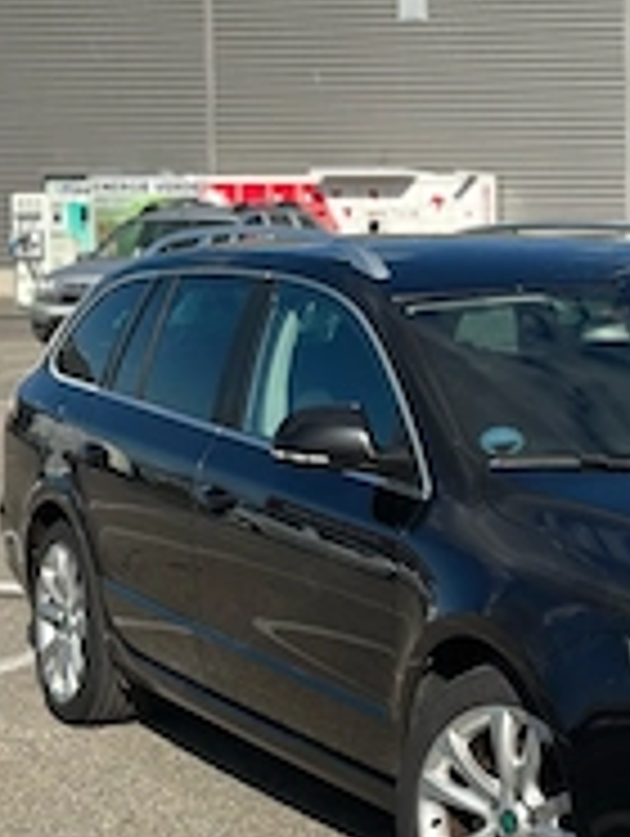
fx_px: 2494
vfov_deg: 19.0
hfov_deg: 14.1
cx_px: 657
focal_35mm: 103
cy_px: 346
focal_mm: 6.86
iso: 100
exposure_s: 1/6211
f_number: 1.78
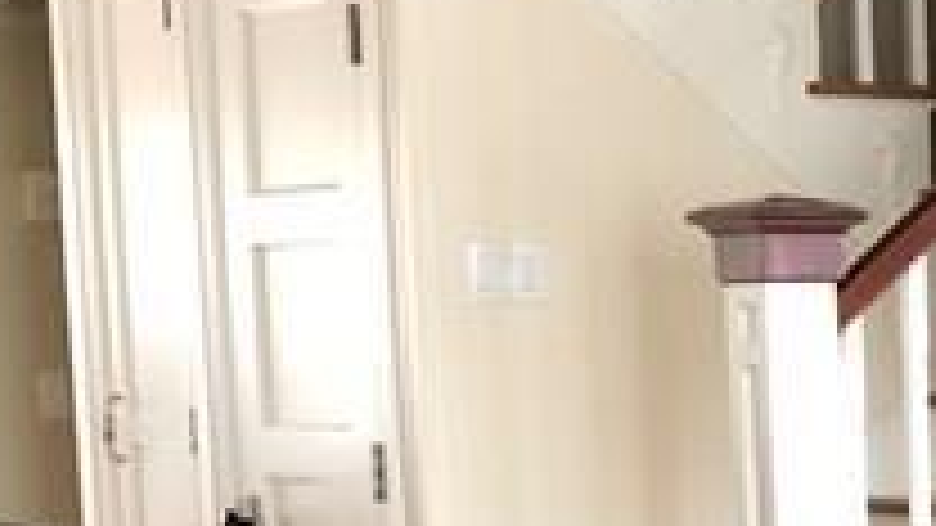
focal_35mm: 150
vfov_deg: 7.8
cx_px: 1305
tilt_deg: -10.1
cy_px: 1012
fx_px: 3723
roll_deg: -0.6
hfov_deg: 13.7
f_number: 1.8
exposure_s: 1/4
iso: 100
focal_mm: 3.99
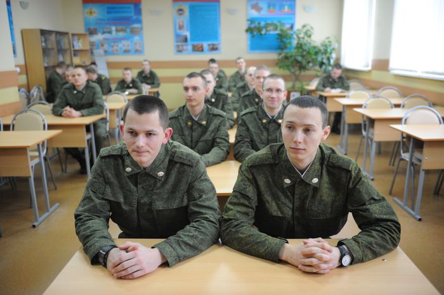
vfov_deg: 41.1
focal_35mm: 32
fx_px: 394
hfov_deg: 58.7
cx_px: 222
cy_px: 148
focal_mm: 32
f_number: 2.8
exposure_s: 1/200
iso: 3200
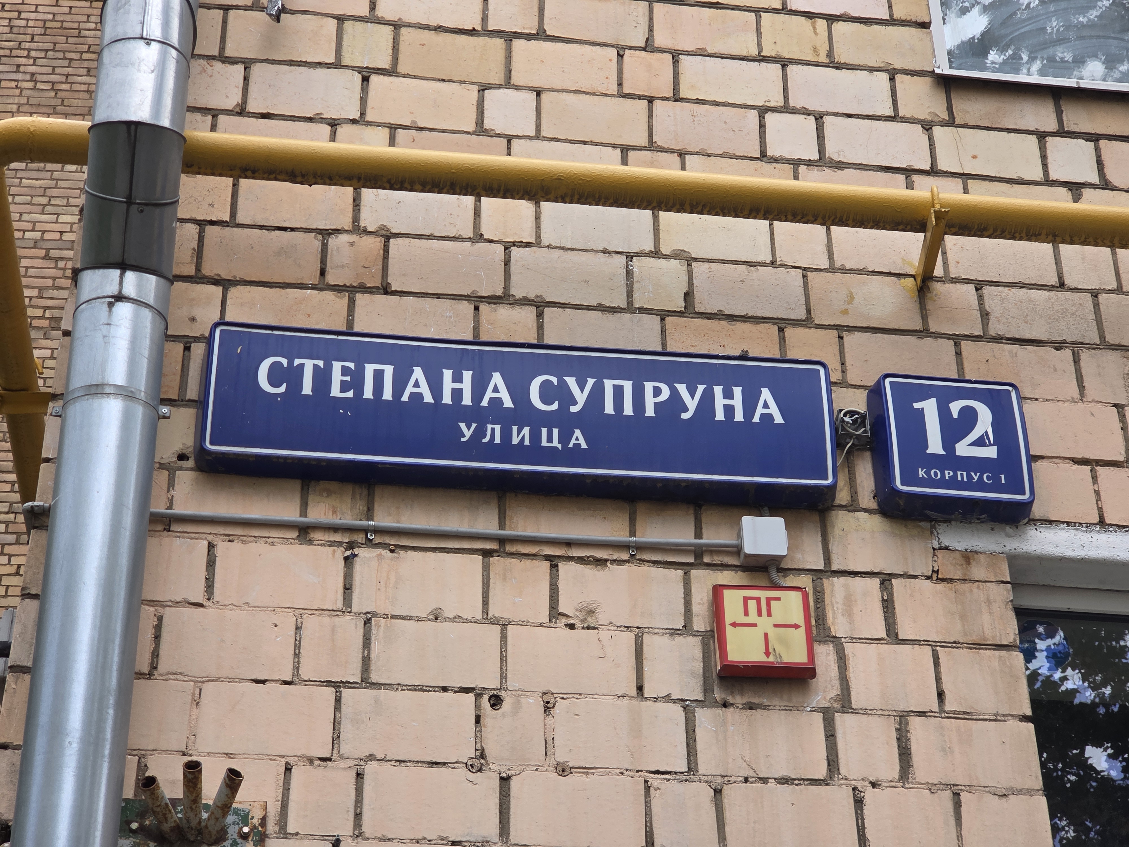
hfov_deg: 28.2
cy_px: 424
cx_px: 564
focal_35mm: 69
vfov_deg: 21.3
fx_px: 2250
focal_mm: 7
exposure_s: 1/188
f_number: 2.4
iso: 25
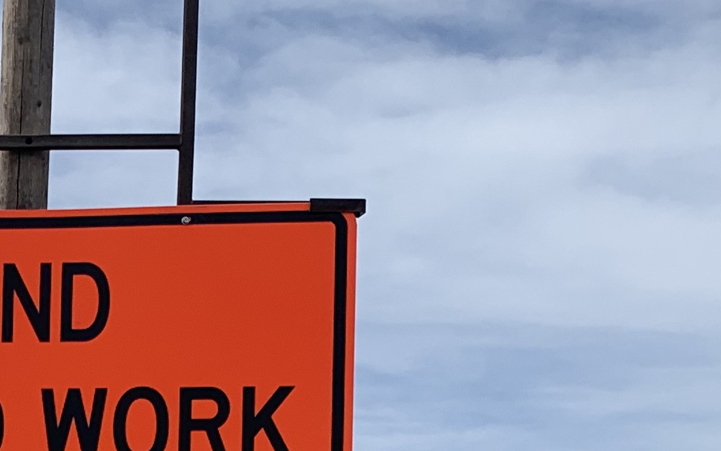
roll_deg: +0.5
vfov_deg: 11.8
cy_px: 712
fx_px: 2063
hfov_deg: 18.0
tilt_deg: +2.1
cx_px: -319
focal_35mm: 105
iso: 25
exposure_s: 1/4464
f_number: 1.8
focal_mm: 4.25
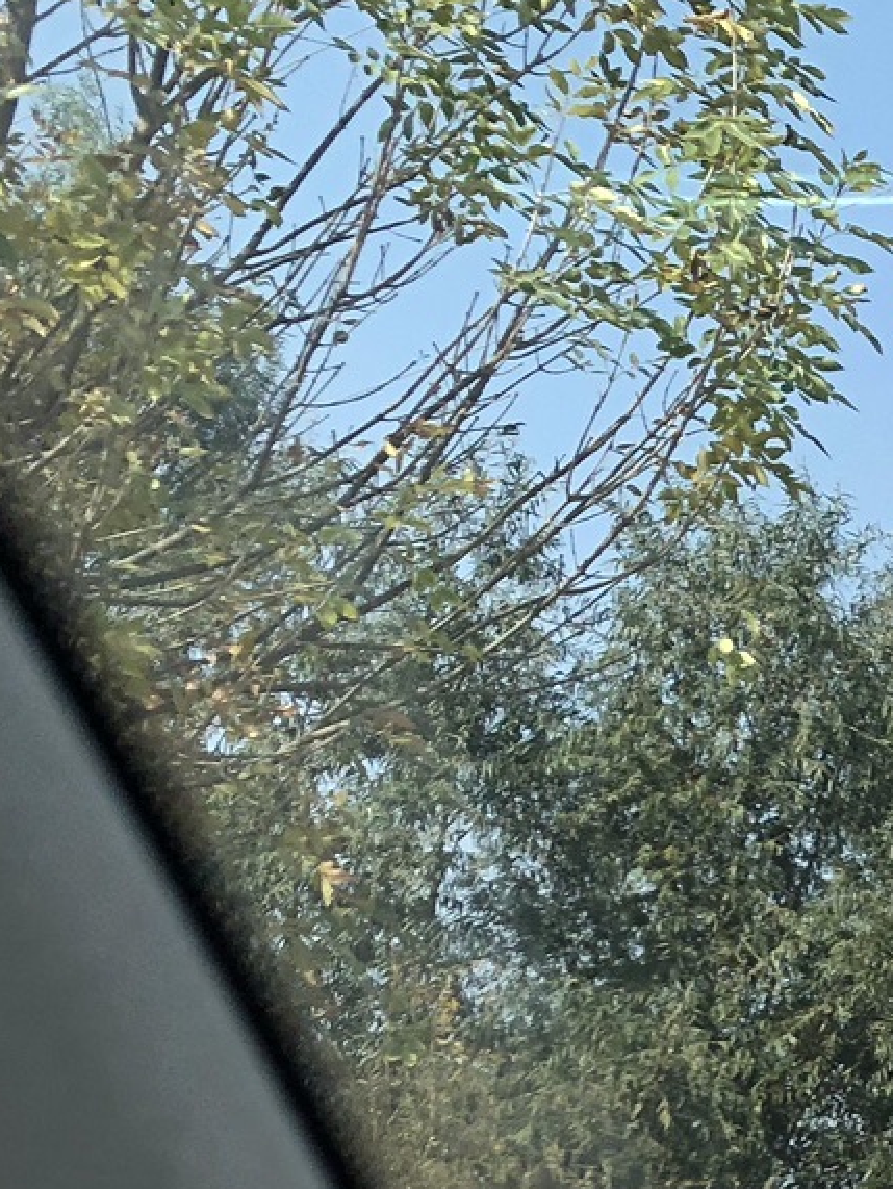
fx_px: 3367
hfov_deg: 13.4
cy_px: 1474
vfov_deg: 18.8
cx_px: 1676
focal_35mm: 98
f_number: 1.8
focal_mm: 4
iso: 20
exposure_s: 1/1412
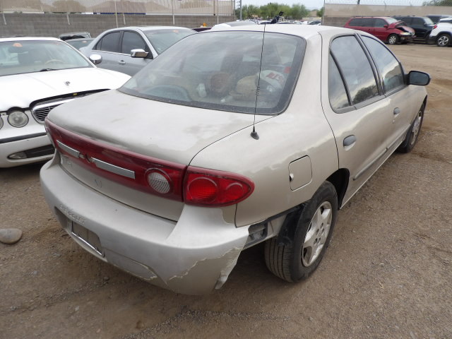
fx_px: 313
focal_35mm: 24
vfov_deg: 56.8
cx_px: 226
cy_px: 170
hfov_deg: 71.6
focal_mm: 4.3
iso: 100
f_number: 3.2
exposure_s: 1/254
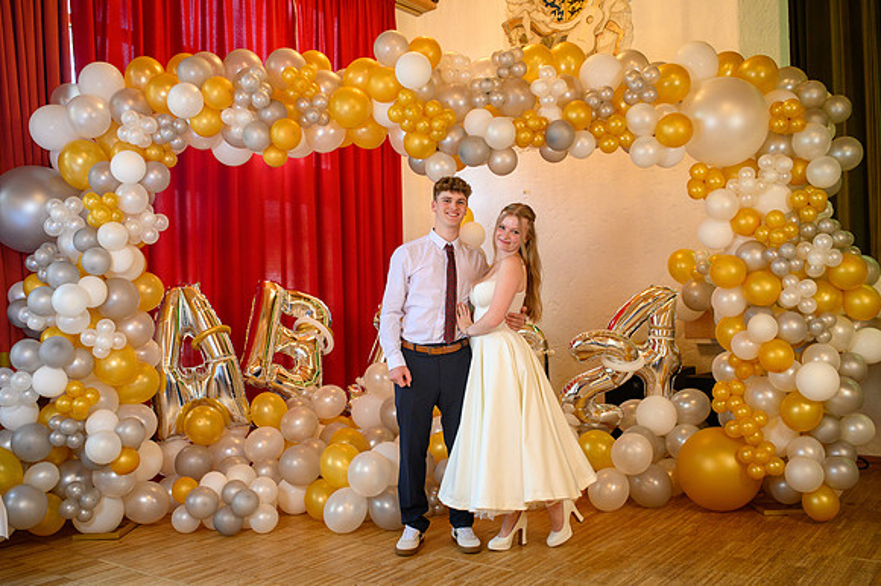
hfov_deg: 54.5
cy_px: 293
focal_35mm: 35
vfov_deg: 37.8
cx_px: 440
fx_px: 856
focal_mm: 35
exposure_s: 1/100
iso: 1250
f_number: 3.5
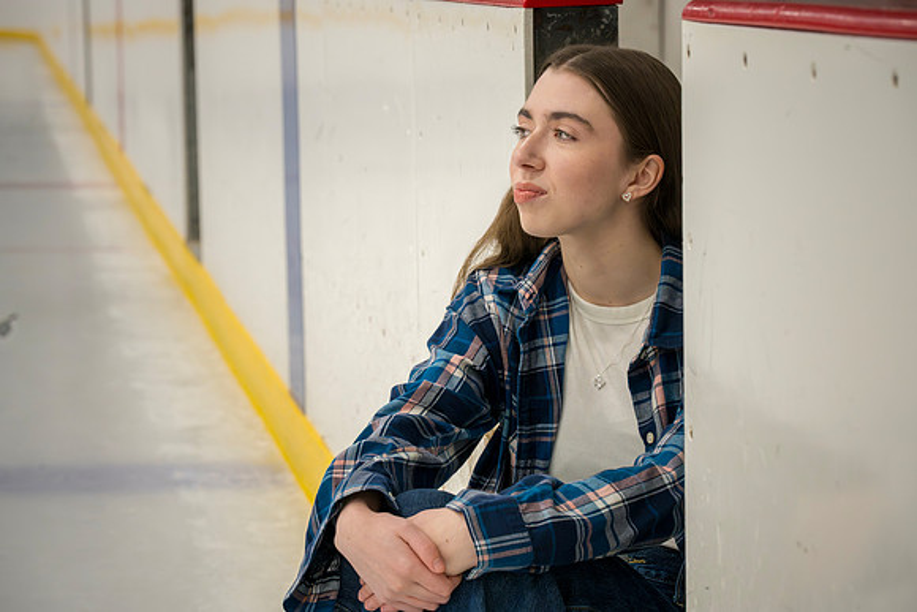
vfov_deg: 13.2
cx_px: 458
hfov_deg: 19.6
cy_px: 306
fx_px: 2650
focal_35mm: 104
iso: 3200
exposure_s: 1/250
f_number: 8
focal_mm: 104
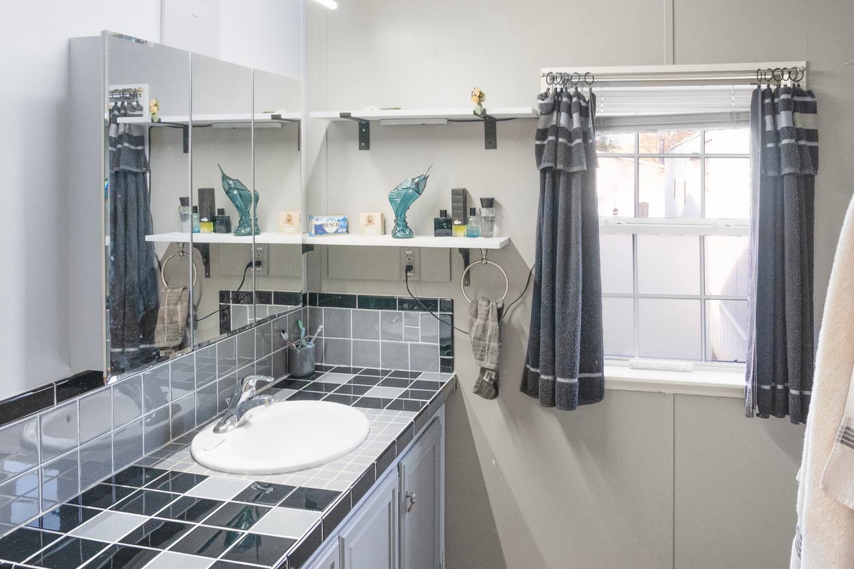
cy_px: 240
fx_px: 664
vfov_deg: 46.2
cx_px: 457
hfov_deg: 65.4
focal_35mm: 28
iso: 1250
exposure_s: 1/60
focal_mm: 12
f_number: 3.2
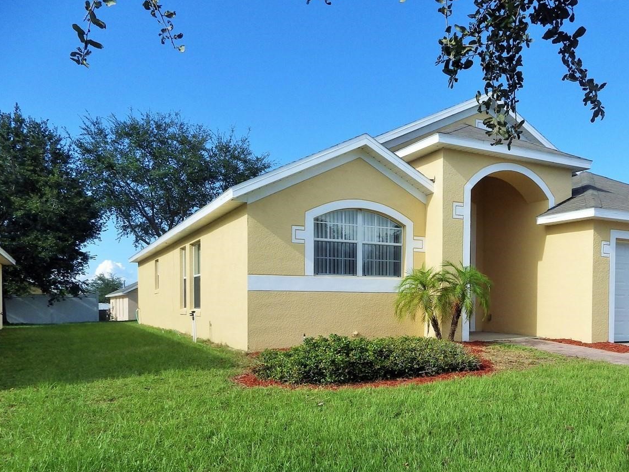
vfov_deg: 44.7
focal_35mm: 31
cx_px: 406
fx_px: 563
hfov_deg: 57.4
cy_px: 320
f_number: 3.1
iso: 100
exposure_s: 1/800
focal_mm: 4
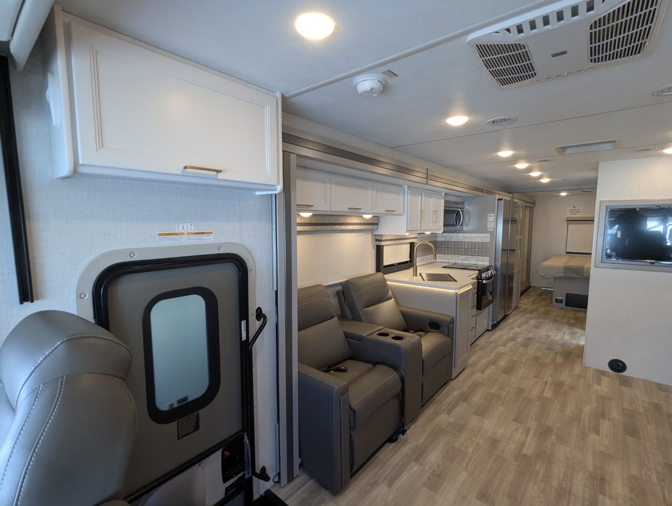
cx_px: 336
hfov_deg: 94.4
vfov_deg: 78.2
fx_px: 311
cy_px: 253
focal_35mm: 16
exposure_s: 1/161
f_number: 2.2
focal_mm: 2.35
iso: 264
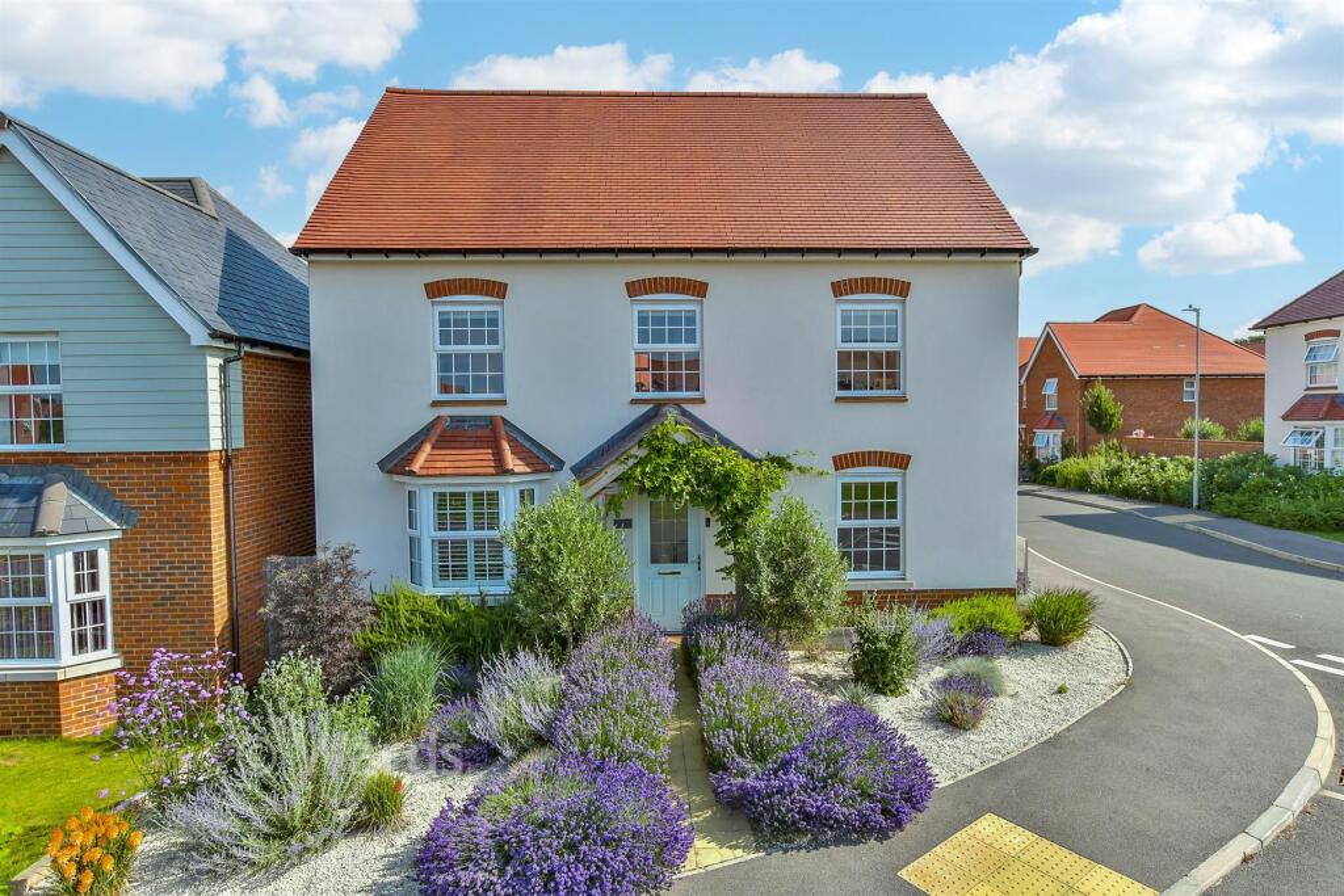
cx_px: 672
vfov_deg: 64.6
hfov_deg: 86.9
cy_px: 448
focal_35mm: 19
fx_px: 709
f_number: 9
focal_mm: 13
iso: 500
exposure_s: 1/320
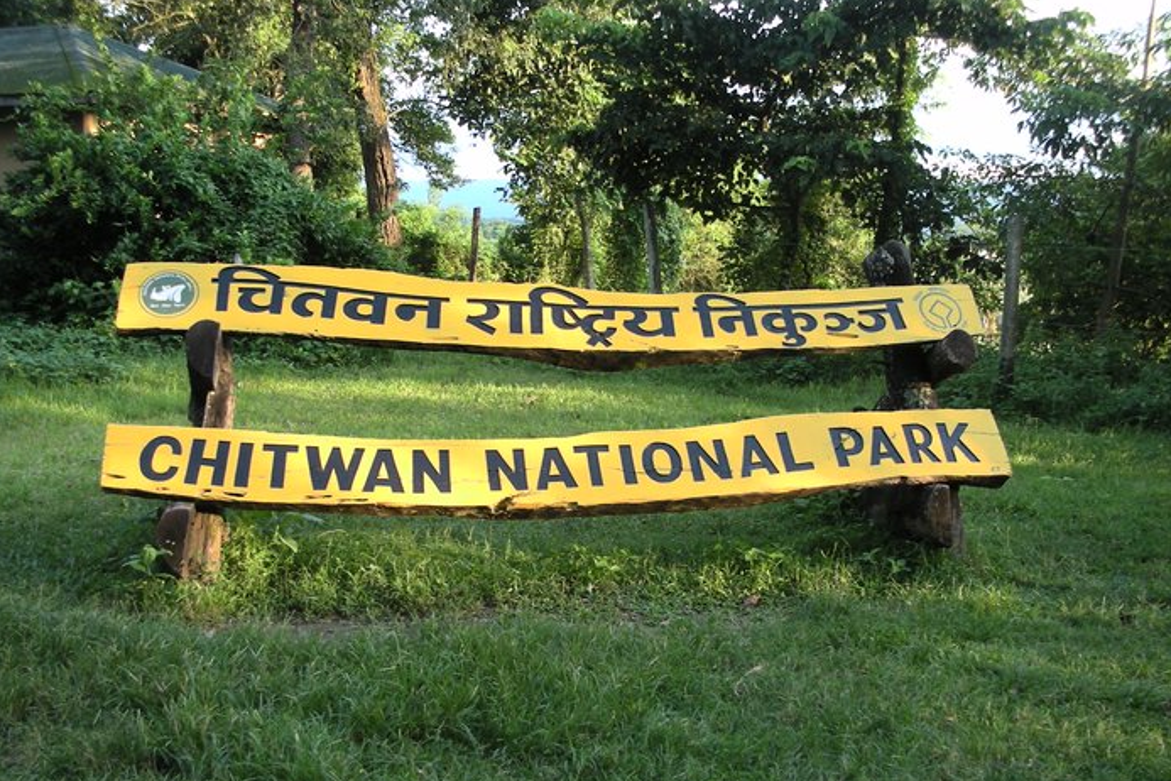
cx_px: 553
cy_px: 389
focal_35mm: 42
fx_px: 1366
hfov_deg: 46.4
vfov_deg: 31.9
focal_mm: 5.8
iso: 50
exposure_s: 1/37.3
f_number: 2.8
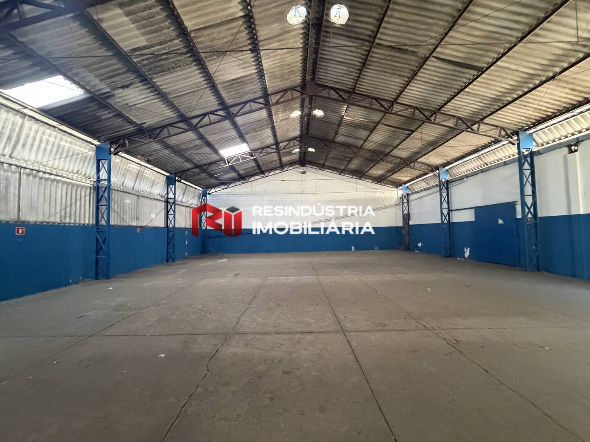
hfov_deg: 102.1
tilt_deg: +2.5
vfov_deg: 85.7
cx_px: 295
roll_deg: +1.4
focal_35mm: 14
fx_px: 239
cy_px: 221
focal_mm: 2.22
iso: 800
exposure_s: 1/60
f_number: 2.2
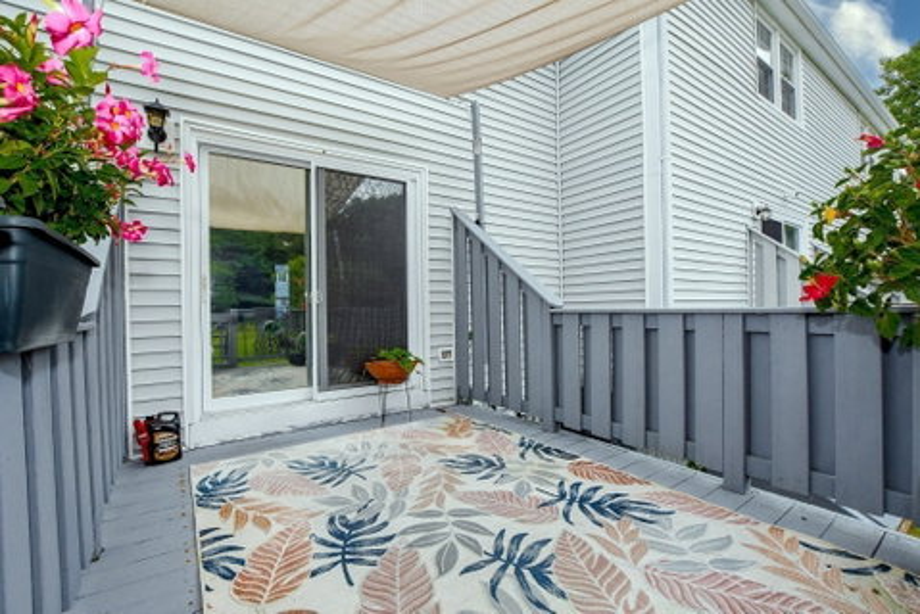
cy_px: 307
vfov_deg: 77.4
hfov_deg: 100.4
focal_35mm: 15
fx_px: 384
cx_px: 460
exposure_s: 1/400
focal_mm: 10
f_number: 8
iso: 1000
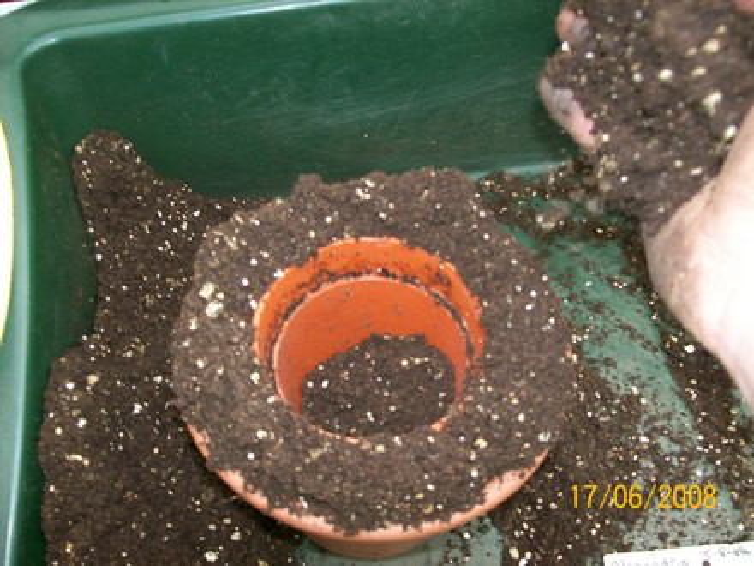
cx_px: 377
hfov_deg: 51.4
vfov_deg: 39.7
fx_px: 784
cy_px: 283
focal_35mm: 36
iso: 80
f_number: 2.7
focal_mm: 6
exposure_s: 1/64
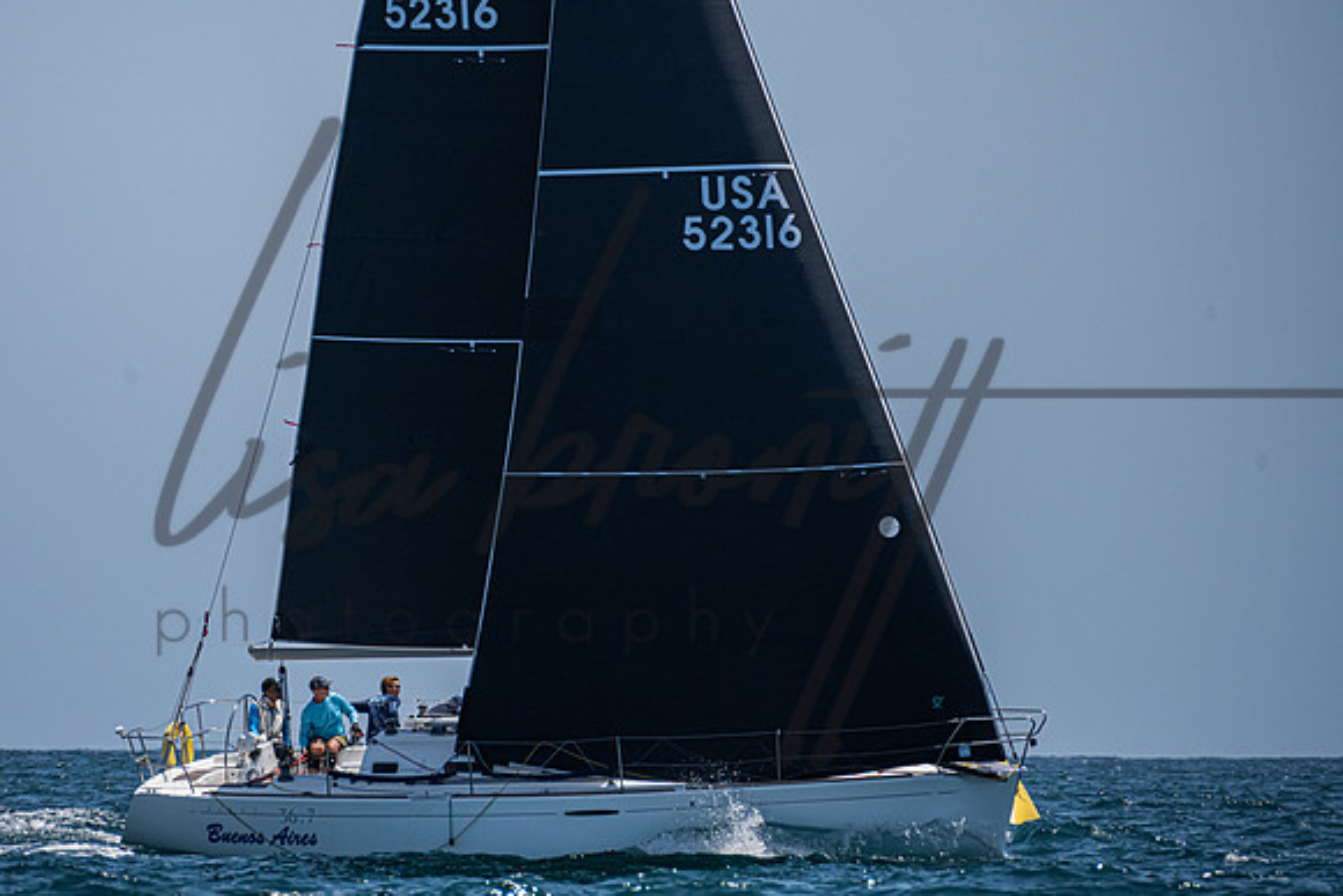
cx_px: 454
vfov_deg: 2.6
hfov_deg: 3.8
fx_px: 19989
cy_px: 326
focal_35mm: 536
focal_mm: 400
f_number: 8
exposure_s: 1/2000
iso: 400
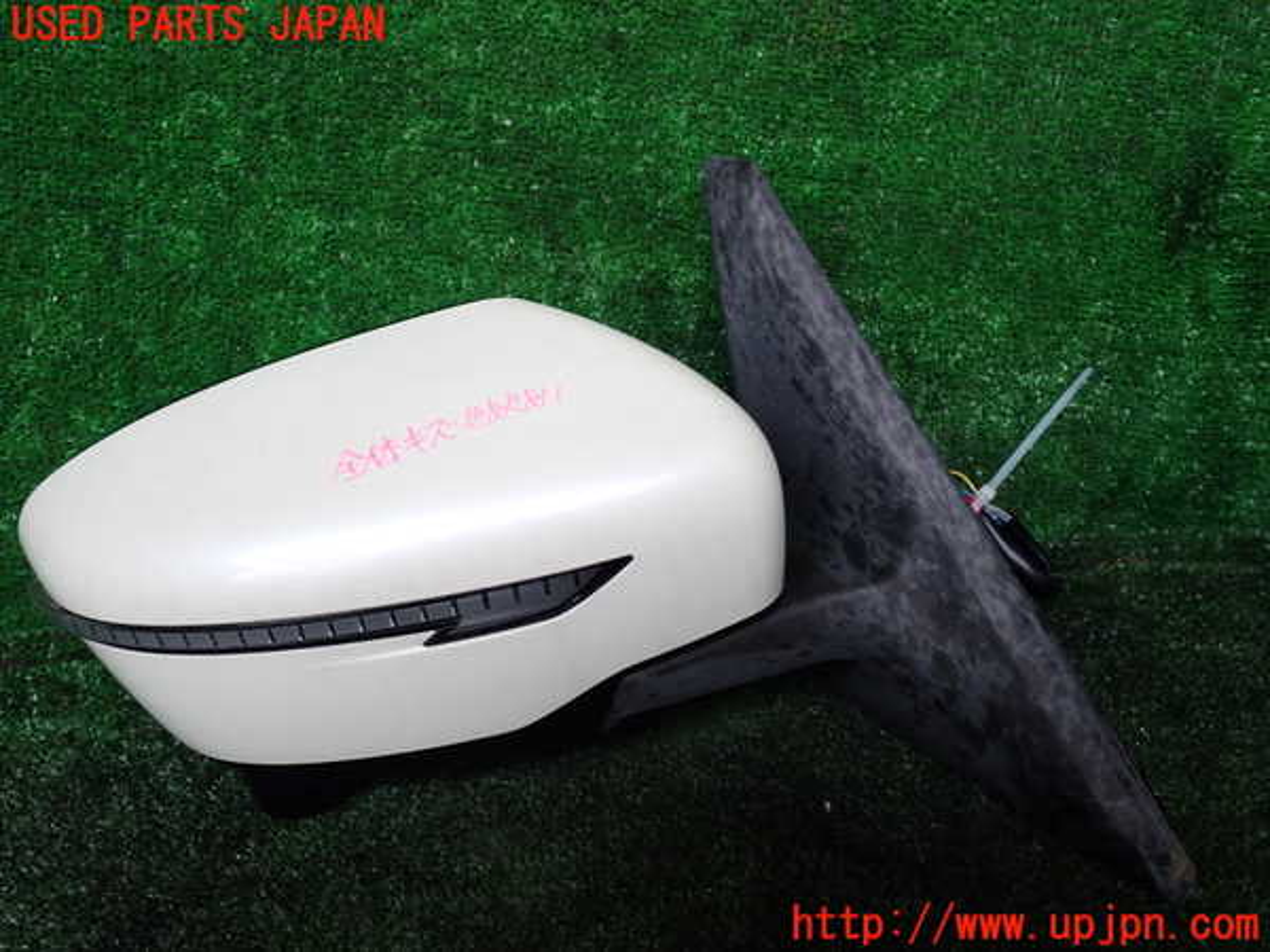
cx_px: 635
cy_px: 476
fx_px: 1101
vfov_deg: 46.8
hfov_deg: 60.0
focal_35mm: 30
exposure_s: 1/80
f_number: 2.3
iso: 100
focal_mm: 5.4
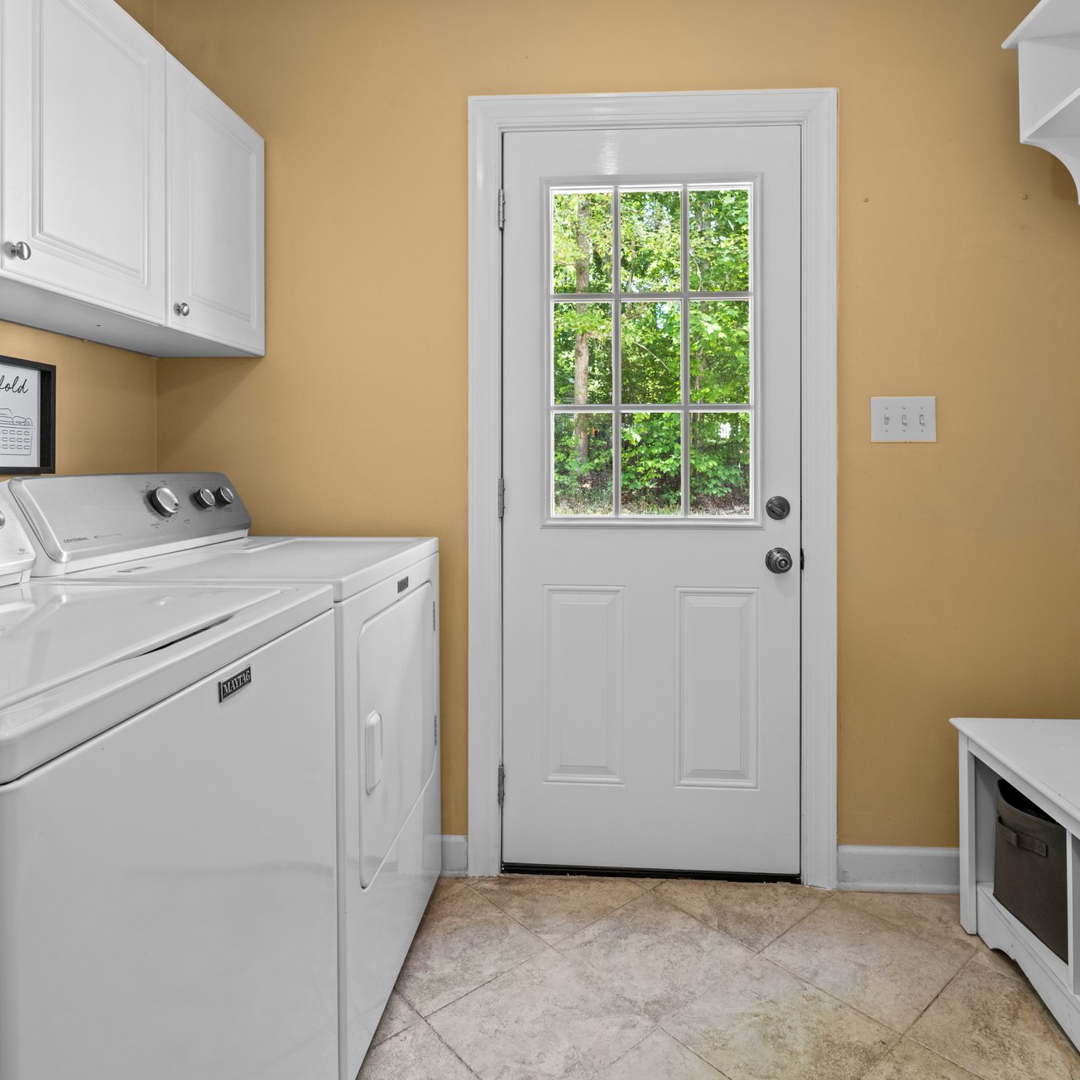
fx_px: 706
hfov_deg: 74.7
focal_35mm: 20
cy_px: 517
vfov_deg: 74.8
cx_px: 588
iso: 400
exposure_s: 1/4
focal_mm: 15
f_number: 7.1
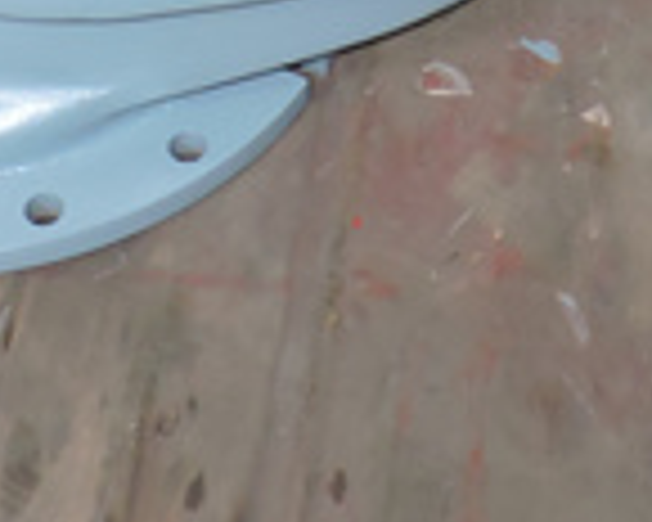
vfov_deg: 12.2
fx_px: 2181
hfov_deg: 16.9
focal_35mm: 113
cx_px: 481
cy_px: -493
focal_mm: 4.3
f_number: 3
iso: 250
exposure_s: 1/40
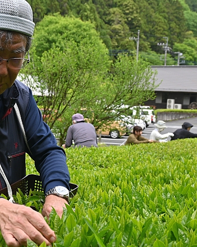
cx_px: 51
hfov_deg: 22.8
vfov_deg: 28.6
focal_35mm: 66
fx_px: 484
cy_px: 139
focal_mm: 24.5
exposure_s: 1/250
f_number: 5.6
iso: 100
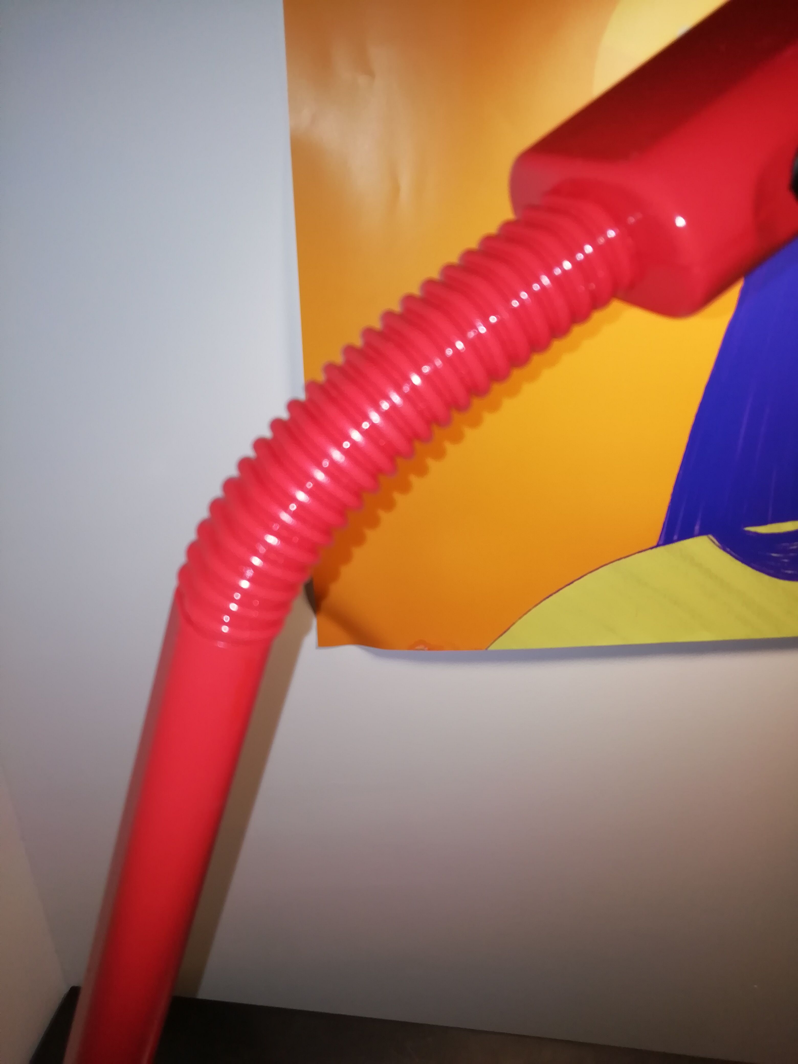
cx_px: 399
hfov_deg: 53.1
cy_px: 532
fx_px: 799
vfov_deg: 67.3
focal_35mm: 26
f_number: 2.2
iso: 80
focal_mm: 3.21
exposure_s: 1/50
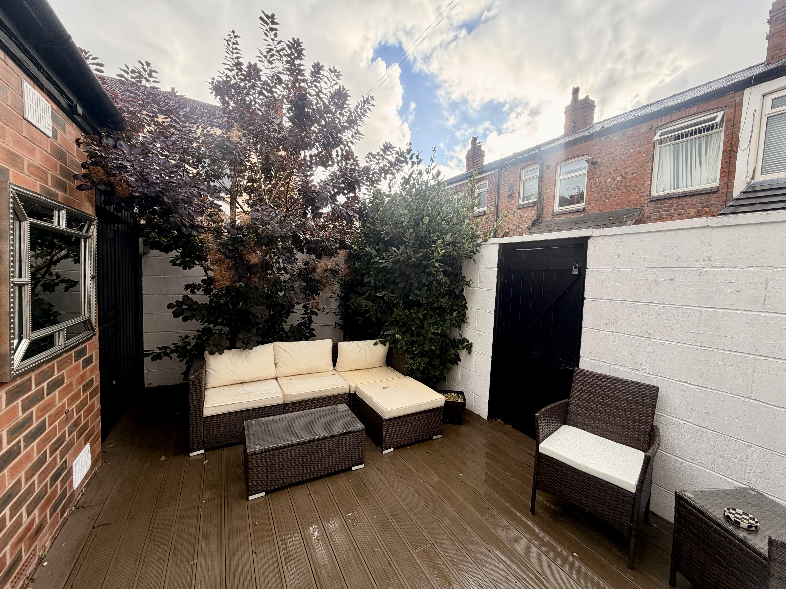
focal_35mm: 14
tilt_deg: -3.4
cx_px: 393
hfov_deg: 102.1
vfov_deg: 85.7
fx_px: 318
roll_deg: -1.3
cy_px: 294
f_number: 2.2
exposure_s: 1/241
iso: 40
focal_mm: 2.22
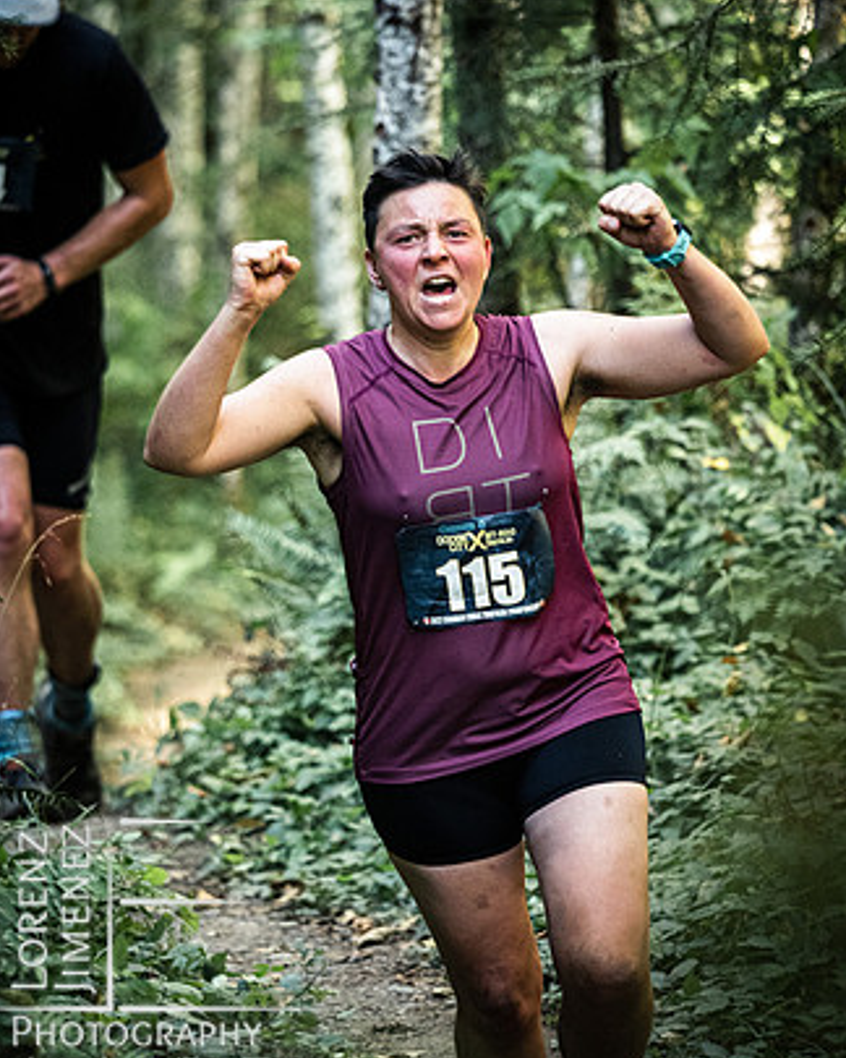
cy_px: 512
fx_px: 10172
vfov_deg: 6.0
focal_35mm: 325
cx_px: 416
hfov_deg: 4.8
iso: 3200
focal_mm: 150
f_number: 2.8
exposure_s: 1/500
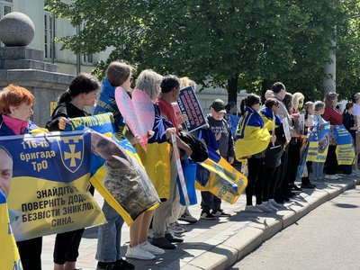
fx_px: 801
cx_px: 180
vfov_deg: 19.1
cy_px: 135
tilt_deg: -0.6
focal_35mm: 77
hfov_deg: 25.3
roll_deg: +0.3
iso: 32
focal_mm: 9
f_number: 2.8
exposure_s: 1/323
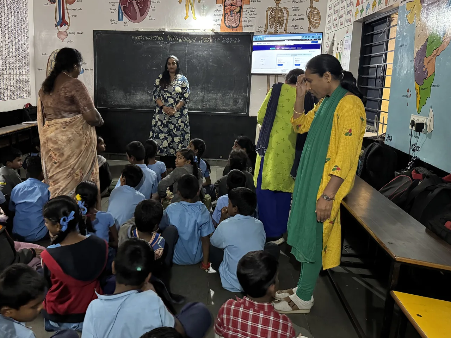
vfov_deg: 46.7
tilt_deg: -9.0
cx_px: 171
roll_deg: -1.2
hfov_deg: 59.3
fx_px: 391
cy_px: 147
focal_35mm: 30
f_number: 1.78
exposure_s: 1/50
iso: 800
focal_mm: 6.76
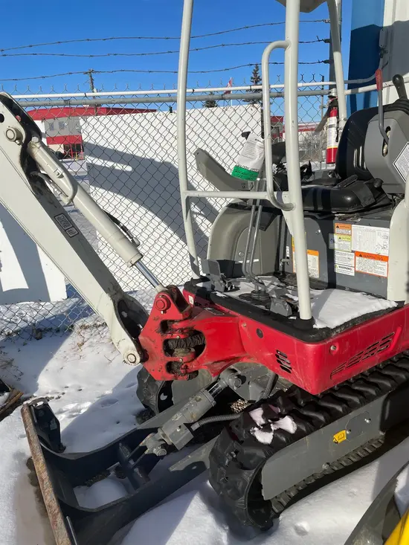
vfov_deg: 67.3
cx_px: 204
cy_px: 272
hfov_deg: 53.1
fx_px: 409
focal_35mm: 26
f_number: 1.6
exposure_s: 1/6494
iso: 32
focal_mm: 4.2
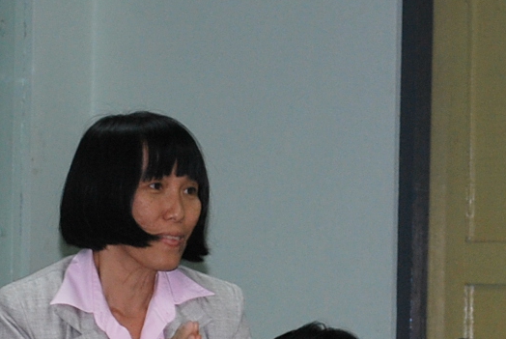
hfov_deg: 6.7
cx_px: 112
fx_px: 4291
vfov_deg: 4.5
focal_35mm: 305
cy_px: 206
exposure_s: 1/50
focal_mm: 55
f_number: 5.6
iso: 400
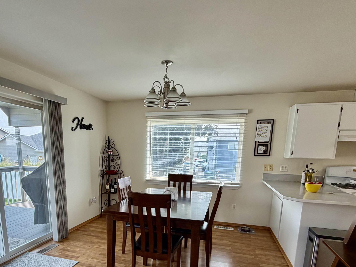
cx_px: 157
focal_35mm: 22
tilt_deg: -10.2
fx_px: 226
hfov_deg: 76.1
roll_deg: -0.7
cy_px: 193
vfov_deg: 58.5
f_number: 2.2
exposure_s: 1/120
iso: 64
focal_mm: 2.22
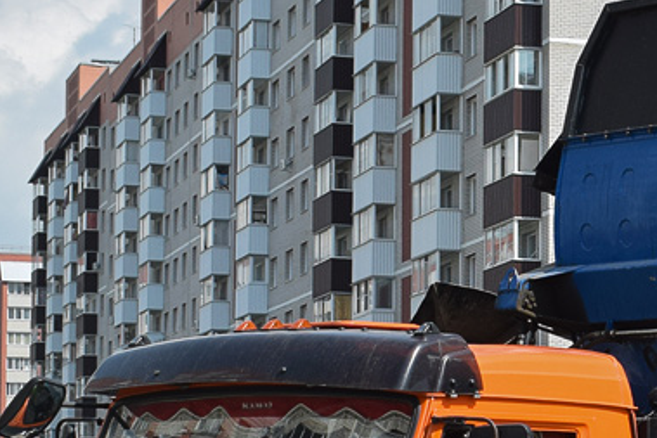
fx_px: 2081
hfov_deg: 17.4
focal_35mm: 114
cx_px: 702
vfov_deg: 11.9
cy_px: 428
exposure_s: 1/800
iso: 200
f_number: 6.3
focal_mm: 24
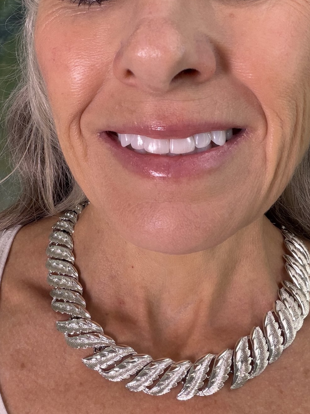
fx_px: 382
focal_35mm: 32
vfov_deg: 56.8
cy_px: 196
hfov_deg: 44.1
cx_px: 150
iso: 200
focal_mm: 2.71
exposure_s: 1/60
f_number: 1.9
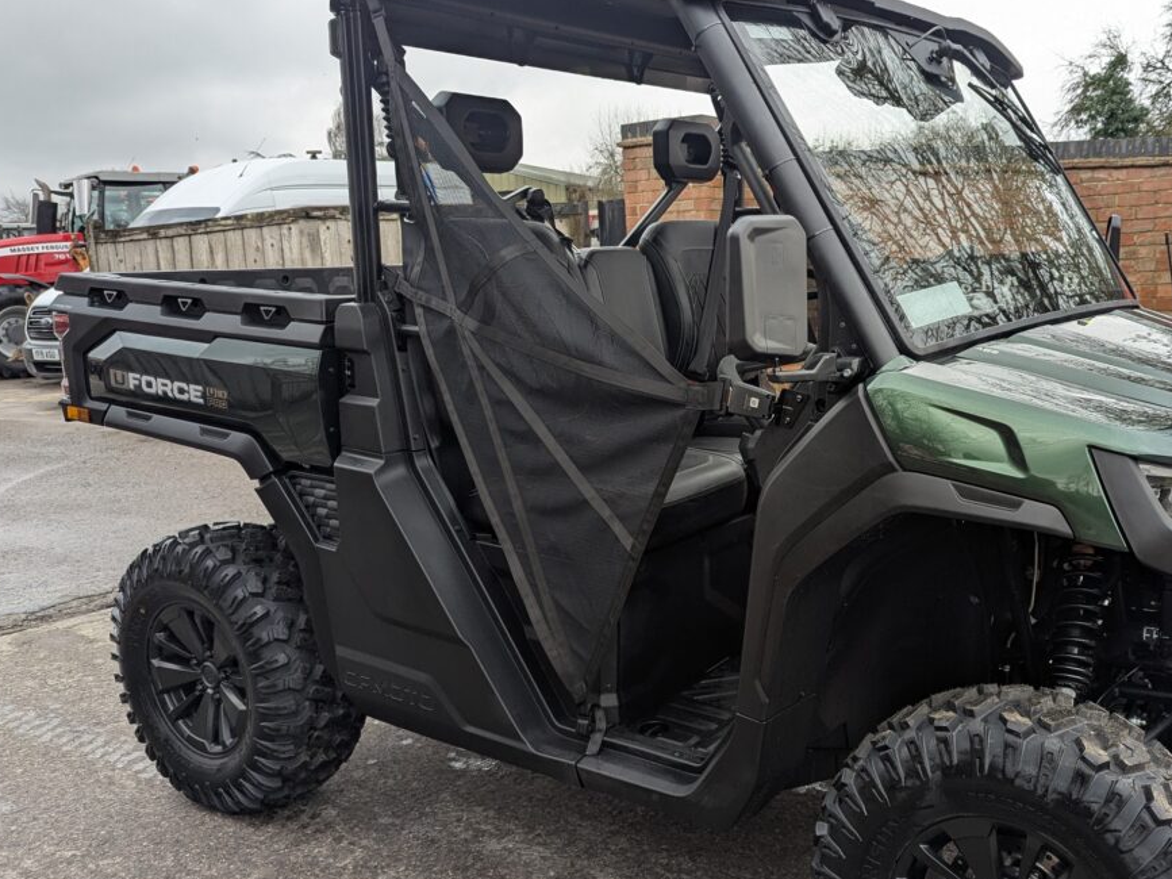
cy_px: 520
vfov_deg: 39.5
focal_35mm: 36
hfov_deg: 50.7
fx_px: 1219
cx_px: 753
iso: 29
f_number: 1.85
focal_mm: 6.81
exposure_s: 1/92.3
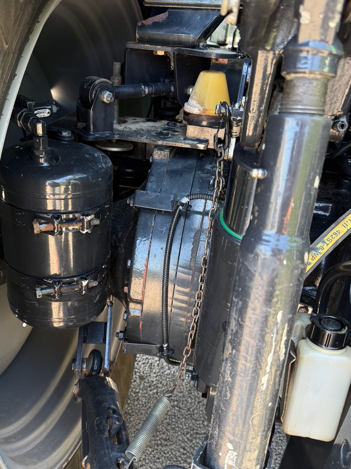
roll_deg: -5.1
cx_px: 146
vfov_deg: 58.1
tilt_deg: -31.0
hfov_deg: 45.3
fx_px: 419
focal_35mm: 31
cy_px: 272
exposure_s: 1/141
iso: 160
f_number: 1.78
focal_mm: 6.76
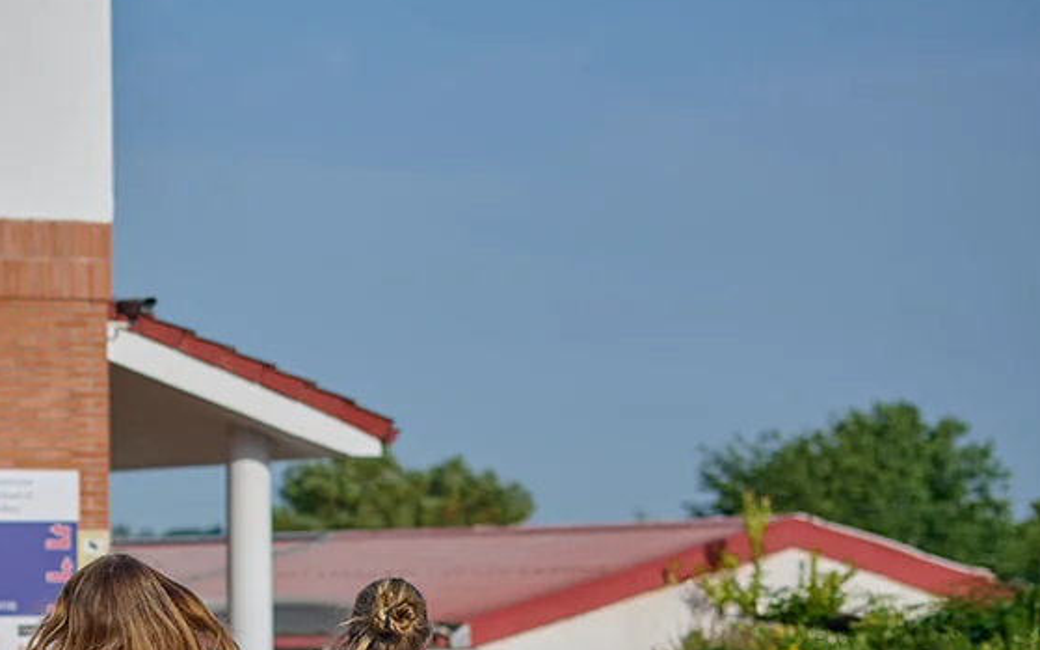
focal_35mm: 146
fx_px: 4137
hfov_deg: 13.6
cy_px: 385
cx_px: -422
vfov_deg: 9.0
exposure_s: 1/8000
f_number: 2
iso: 64
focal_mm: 50
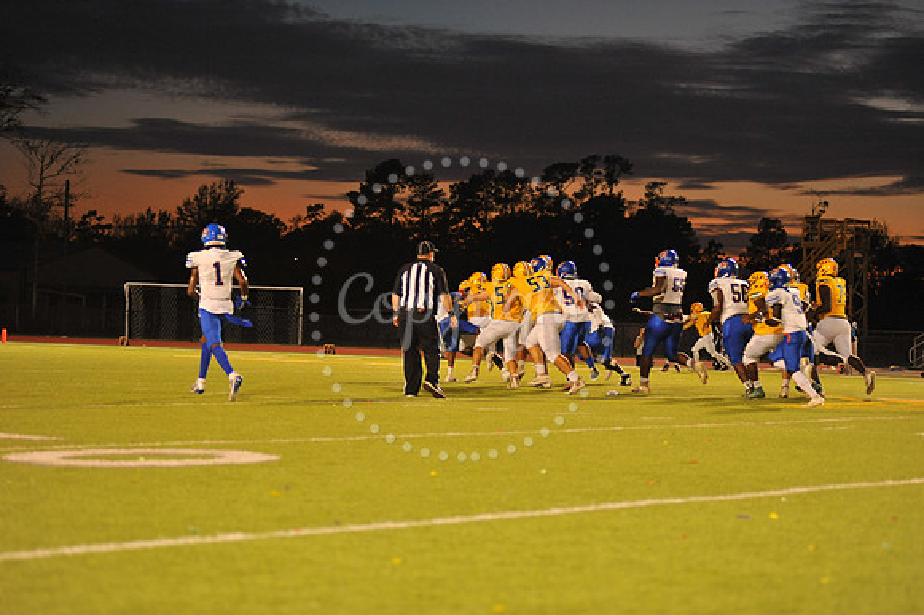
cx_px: 462
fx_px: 2360
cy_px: 308
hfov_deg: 22.2
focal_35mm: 92
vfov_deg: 14.8
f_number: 2.8
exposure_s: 1/250
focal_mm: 92
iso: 2000
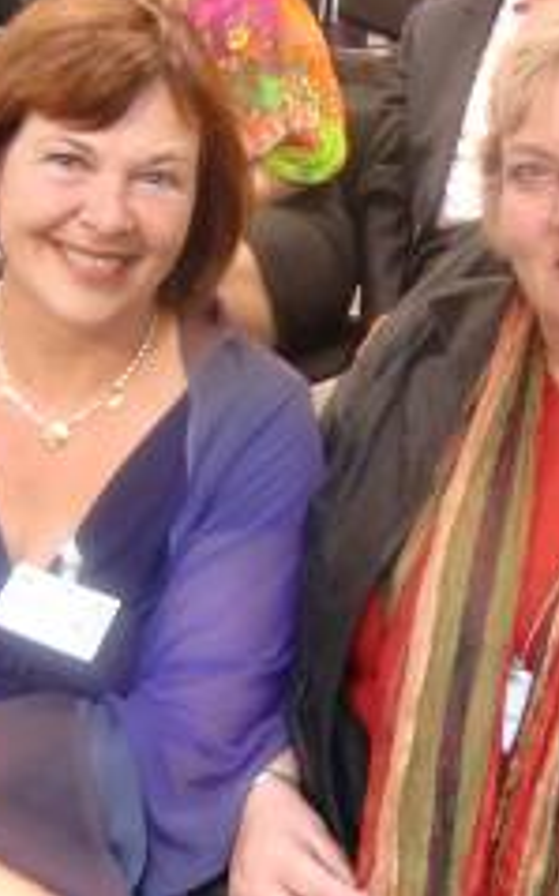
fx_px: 1392
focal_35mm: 57
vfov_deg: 35.6
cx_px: 356
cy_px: 367
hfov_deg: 22.6
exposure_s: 1/13
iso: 400
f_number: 3.6
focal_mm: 6.1
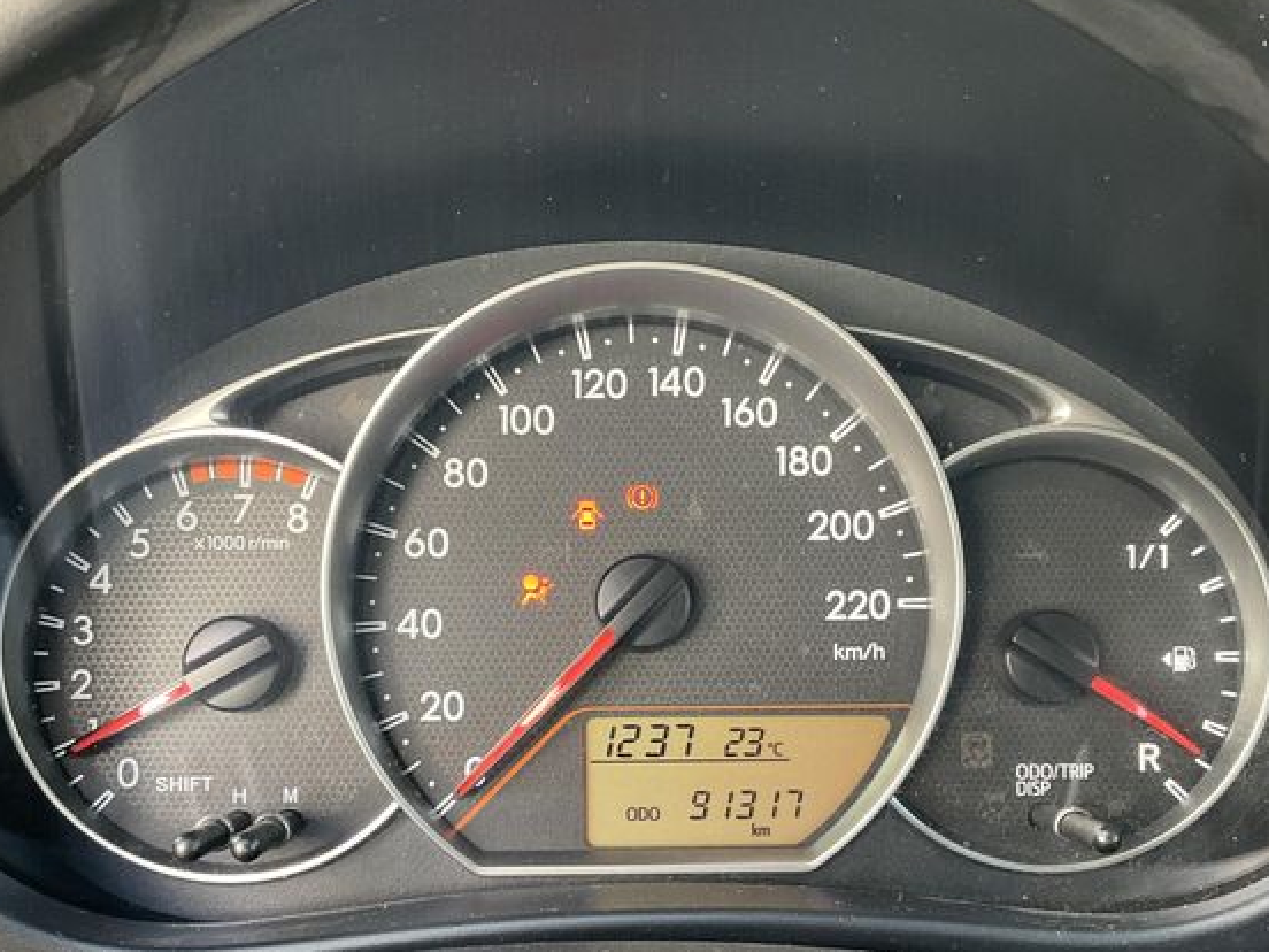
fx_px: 1540
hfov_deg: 44.8
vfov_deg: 34.1
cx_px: 651
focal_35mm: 42
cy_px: 628
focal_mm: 3
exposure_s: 1/60
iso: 100
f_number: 1.8
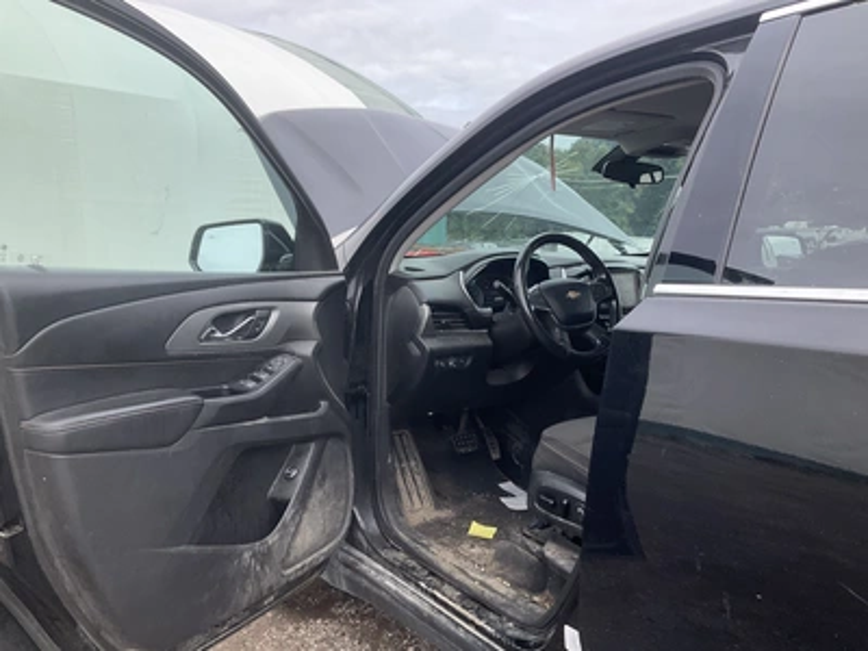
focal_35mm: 29
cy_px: 326
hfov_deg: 61.7
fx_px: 727
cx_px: 434
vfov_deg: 48.2
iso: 25
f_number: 1.8
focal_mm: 3
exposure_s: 1/620
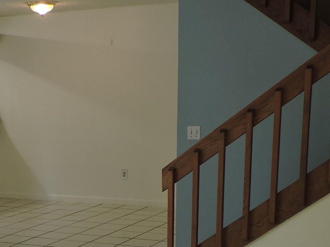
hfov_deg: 25.7
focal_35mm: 75
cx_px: 80
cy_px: 320
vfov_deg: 18.3
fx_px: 715
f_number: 3
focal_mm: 4.3
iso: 100
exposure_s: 1/50
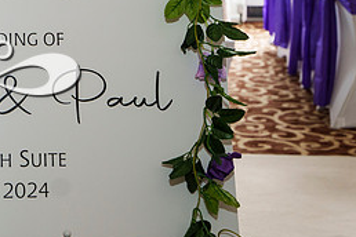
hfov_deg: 21.5
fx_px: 910
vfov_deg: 14.7
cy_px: 27
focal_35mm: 92
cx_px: 12
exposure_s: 1/80
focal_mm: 34
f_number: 4
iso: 800
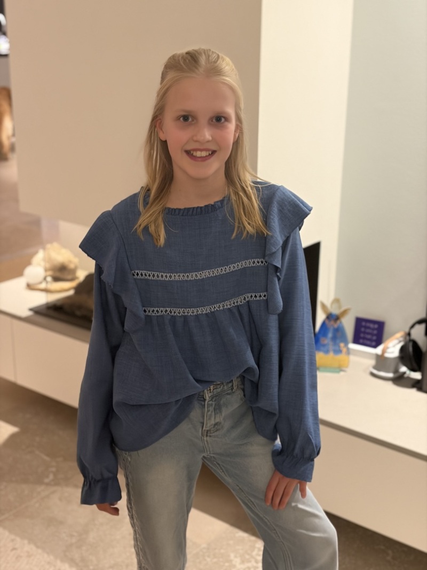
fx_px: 855
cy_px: 285
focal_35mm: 52
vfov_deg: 36.8
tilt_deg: -18.0
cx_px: 214
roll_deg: -0.3
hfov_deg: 28.0
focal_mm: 5.96
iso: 200
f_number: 1.6
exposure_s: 1/33
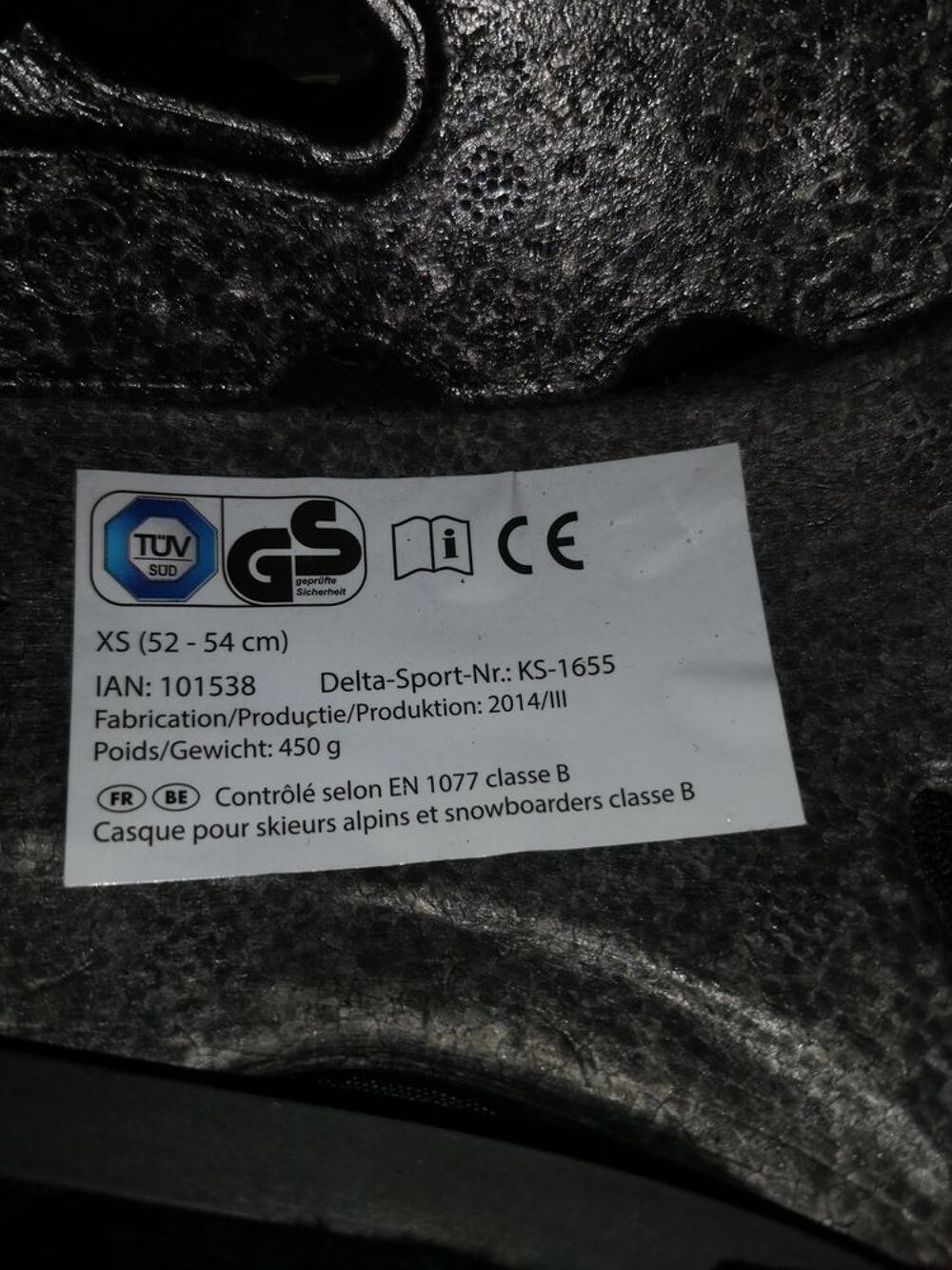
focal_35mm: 27
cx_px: 476
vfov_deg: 65.3
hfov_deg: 51.4
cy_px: 635
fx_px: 990
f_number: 1.8
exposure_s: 1/989
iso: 50
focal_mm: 3.95
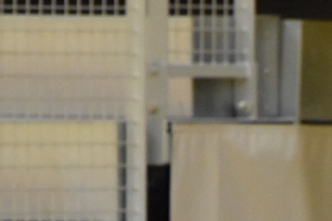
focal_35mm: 1658
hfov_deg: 1.2
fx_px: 15291
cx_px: 197
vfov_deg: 0.8
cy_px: 420
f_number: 5.6
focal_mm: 250
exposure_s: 1/100
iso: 3200
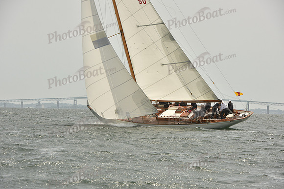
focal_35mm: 145
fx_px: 1144
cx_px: 142
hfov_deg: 14.2
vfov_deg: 9.5
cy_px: 94
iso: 400
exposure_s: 1/1600
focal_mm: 145
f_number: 10
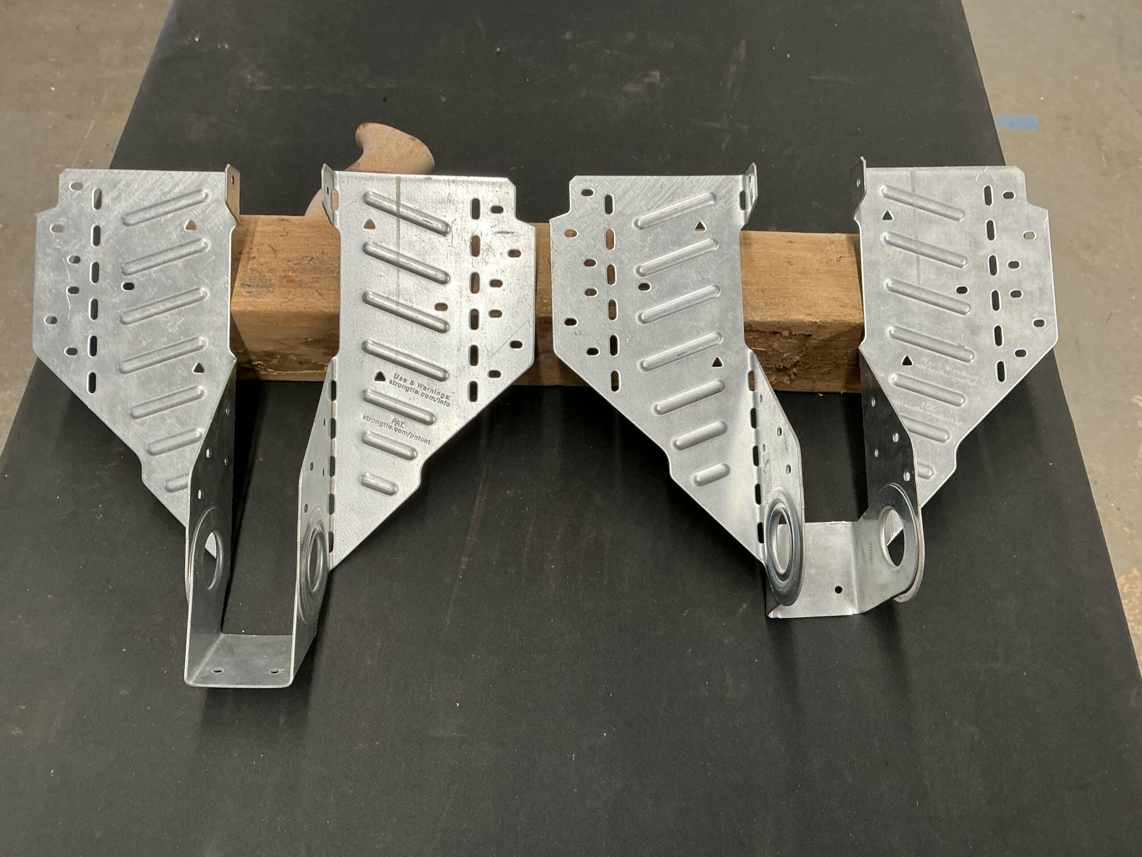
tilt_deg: -59.6
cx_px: 571
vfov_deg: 48.2
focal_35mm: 29
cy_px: 428
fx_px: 957
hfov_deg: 61.7
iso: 50
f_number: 1.8
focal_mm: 3
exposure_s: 1/60
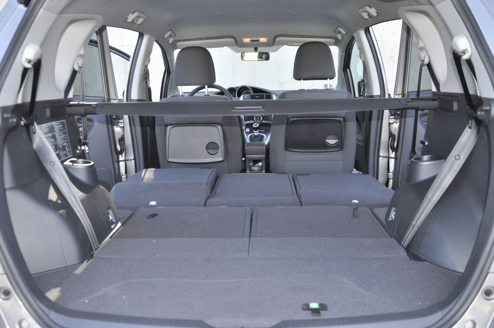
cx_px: 247
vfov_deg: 39.9
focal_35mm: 33
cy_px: 164
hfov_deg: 57.3
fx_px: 452
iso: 400
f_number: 3.8
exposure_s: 1/160
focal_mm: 22
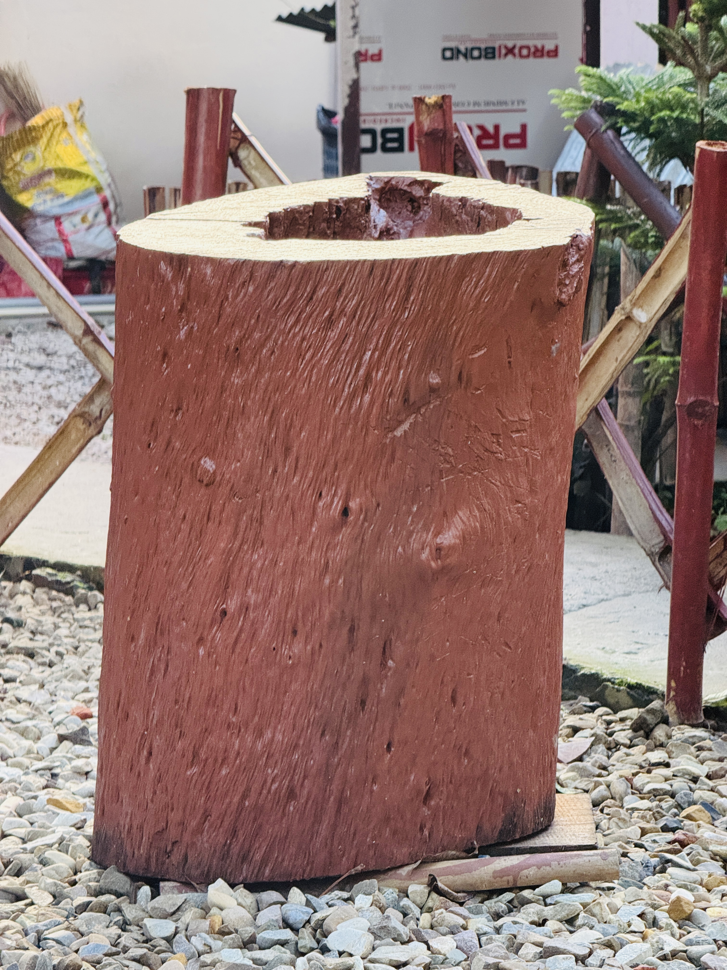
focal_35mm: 120
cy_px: 485
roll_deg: -1.1
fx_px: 3360
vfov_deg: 16.4
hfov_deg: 12.3
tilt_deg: -7.8
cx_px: 364
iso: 500
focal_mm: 15.66
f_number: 2.8
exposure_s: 1/83
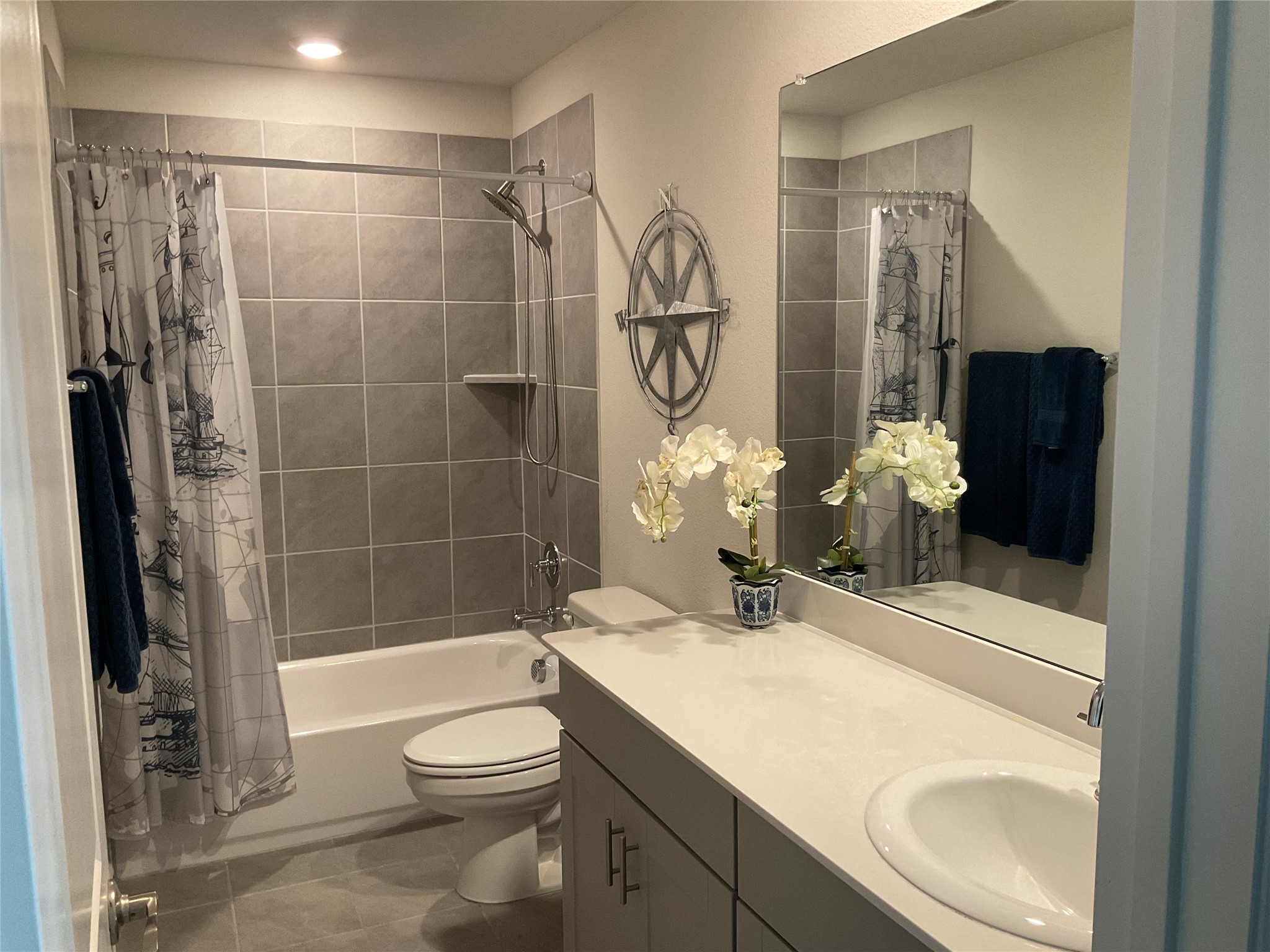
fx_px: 1064
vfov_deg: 48.2
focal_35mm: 29
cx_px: 635
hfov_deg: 61.7
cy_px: 476
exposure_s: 1/60
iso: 125
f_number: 1.8
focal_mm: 3
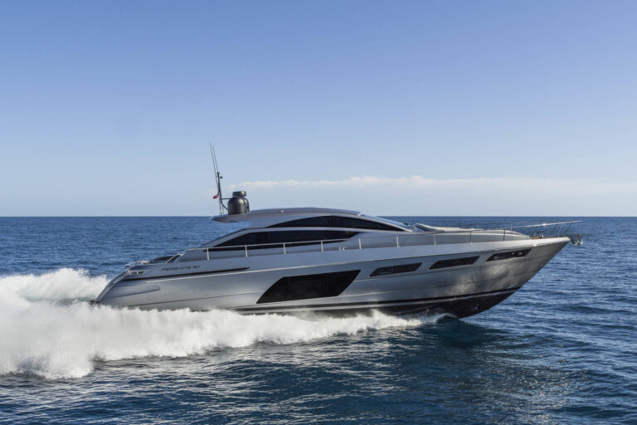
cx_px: 318
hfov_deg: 53.1
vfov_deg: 36.9
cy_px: 212
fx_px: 637
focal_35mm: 36
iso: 400
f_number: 8
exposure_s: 1/1250
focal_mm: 24
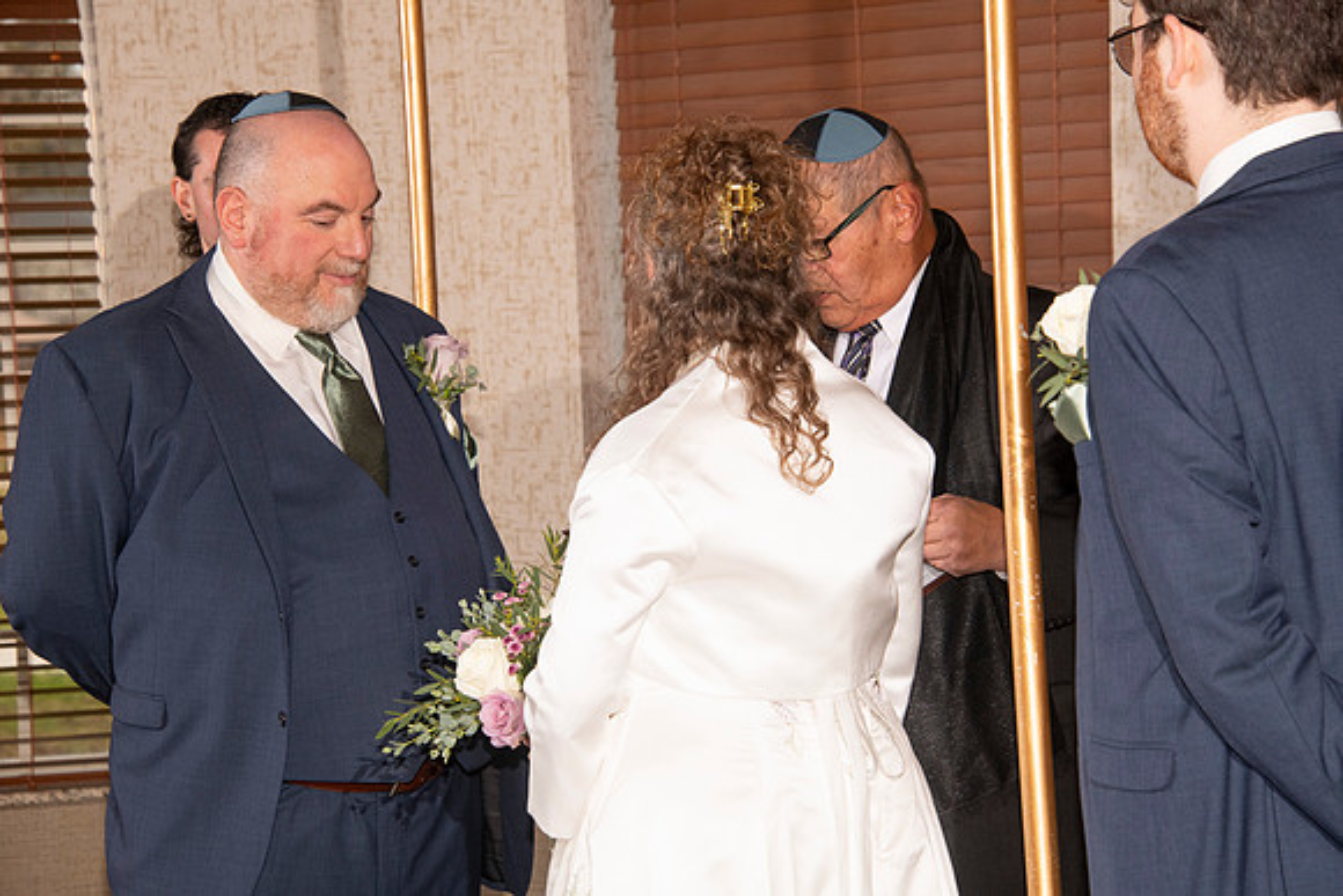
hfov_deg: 15.2
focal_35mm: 135
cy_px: 448
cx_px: 672
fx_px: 5037
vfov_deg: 10.2
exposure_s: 1/160
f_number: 9
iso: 1000
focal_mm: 135
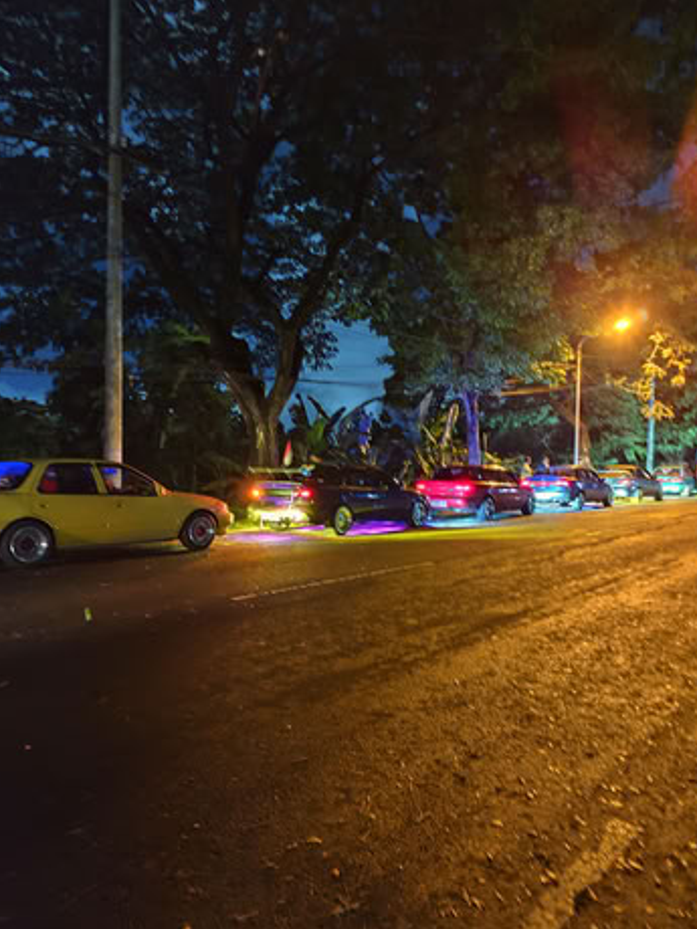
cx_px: 347
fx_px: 644
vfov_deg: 71.6
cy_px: 448
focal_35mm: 24
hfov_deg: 56.8
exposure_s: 1/6.25
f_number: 1.65
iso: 10000
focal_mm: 6.19
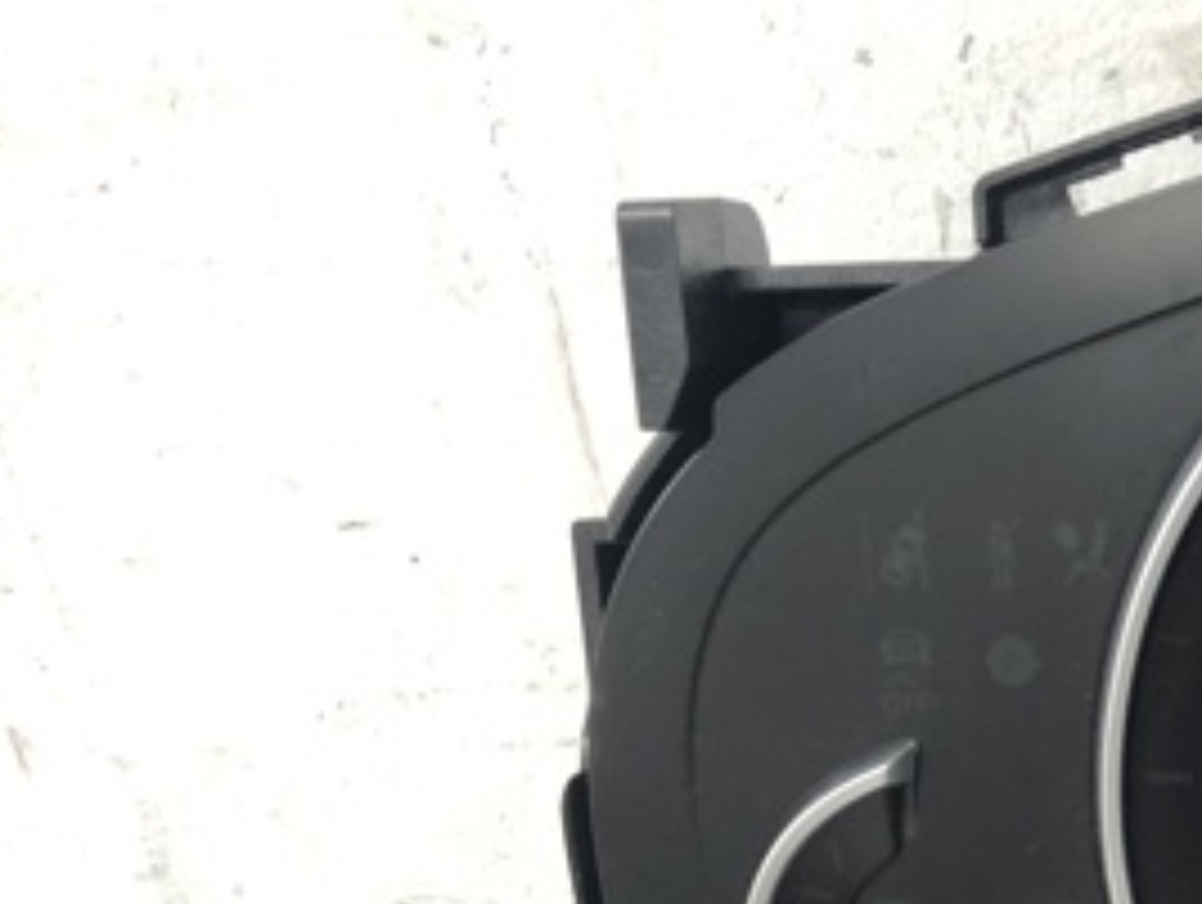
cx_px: 1382
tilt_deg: -29.6
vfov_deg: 21.2
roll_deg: +5.1
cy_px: 904
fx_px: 2330
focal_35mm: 67
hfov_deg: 26.3
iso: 40
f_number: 1.8
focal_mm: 4
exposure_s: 1/17
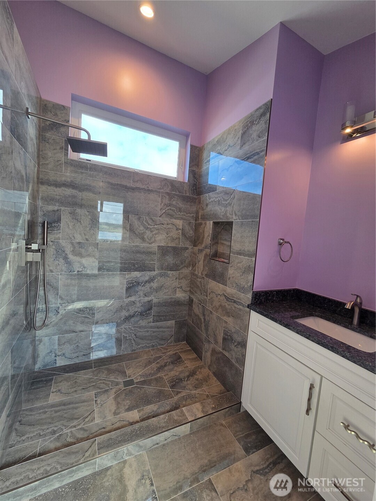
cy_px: 250
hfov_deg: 89.9
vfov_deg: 106.2
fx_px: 188
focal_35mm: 13
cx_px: 188
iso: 100
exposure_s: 1/120
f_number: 2.2
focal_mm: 2.2
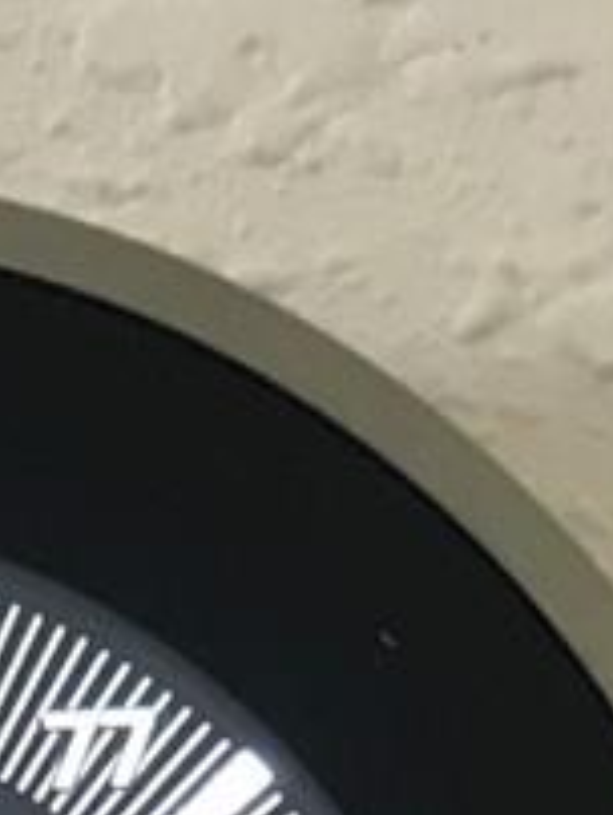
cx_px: -230
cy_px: 1481
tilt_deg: +4.0
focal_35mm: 166
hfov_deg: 8.8
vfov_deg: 11.1
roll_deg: +2.2
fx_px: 3911
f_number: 1.8
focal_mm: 3.99
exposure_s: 1/15
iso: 80
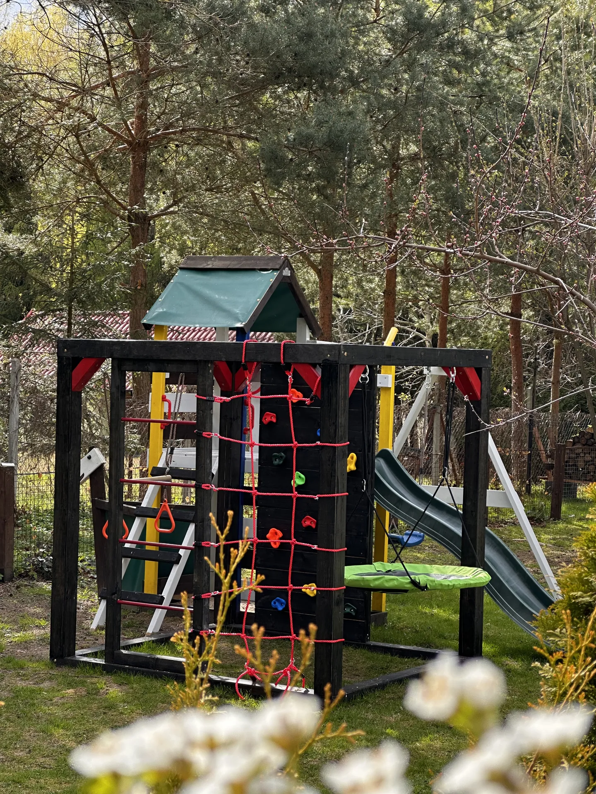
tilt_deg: +0.8
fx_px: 1768
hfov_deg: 19.1
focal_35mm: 77
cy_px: 397
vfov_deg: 25.3
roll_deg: -2.0
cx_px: 298
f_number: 2.8
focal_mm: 9
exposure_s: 1/201
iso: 32
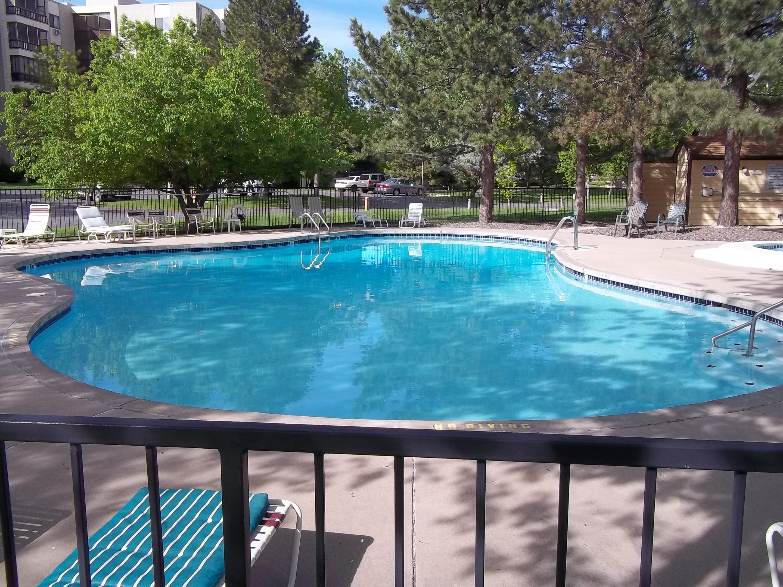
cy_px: 294
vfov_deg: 44.2
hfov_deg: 56.8
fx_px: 724
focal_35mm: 32
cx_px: 392
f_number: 5.5
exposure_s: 1/250
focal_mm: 5.7
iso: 80
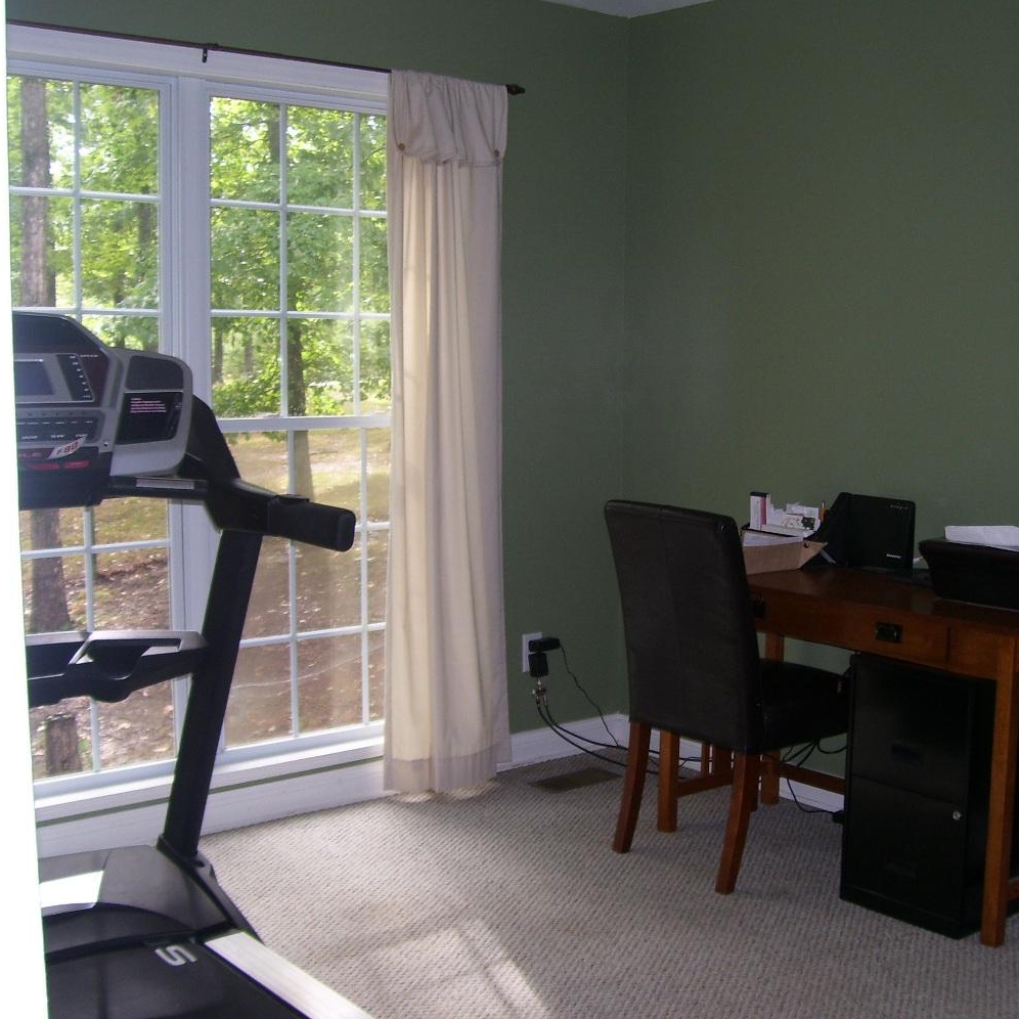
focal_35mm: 44
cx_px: 614
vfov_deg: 38.3
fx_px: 1465
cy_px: 507
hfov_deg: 38.2
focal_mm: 6
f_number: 2.7
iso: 80
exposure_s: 1/60
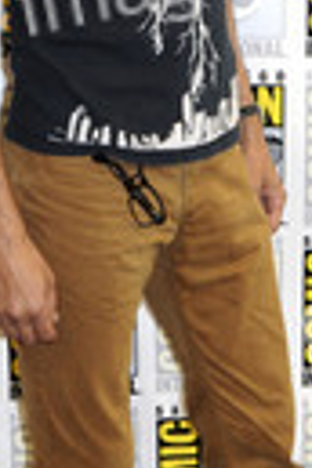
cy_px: 156
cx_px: 161
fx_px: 1456
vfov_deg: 18.2
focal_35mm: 112
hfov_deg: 12.2
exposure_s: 1/60
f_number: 4.5
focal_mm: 24
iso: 1000
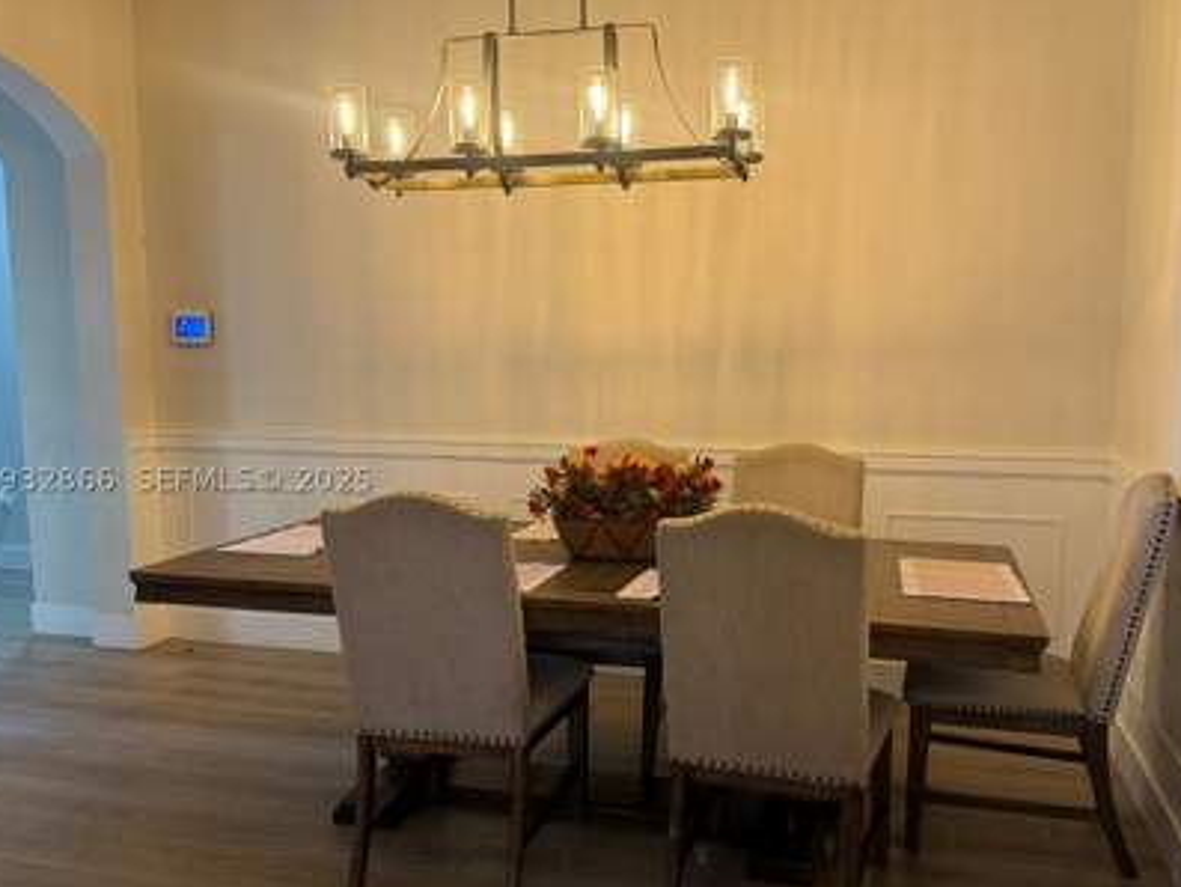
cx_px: 646
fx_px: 990
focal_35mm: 29
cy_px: 479
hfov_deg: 61.5
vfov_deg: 48.2
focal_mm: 6.76
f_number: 1.78
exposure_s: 1/60
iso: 160
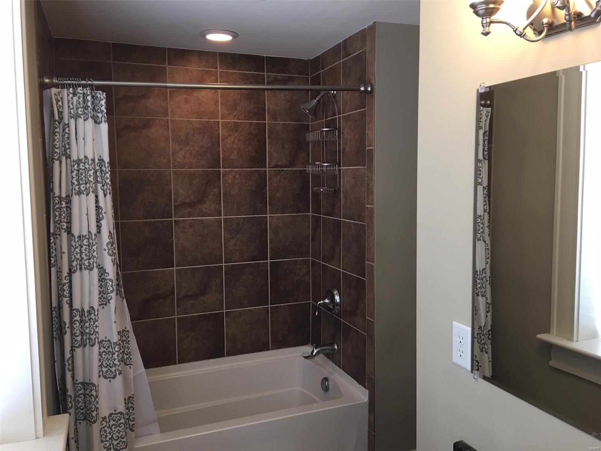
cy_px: 226
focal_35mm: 29
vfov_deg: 48.2
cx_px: 300
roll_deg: +0.6
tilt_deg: -4.4
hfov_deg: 61.7
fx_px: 503
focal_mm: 4.15
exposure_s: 1/15
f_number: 2.2
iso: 40
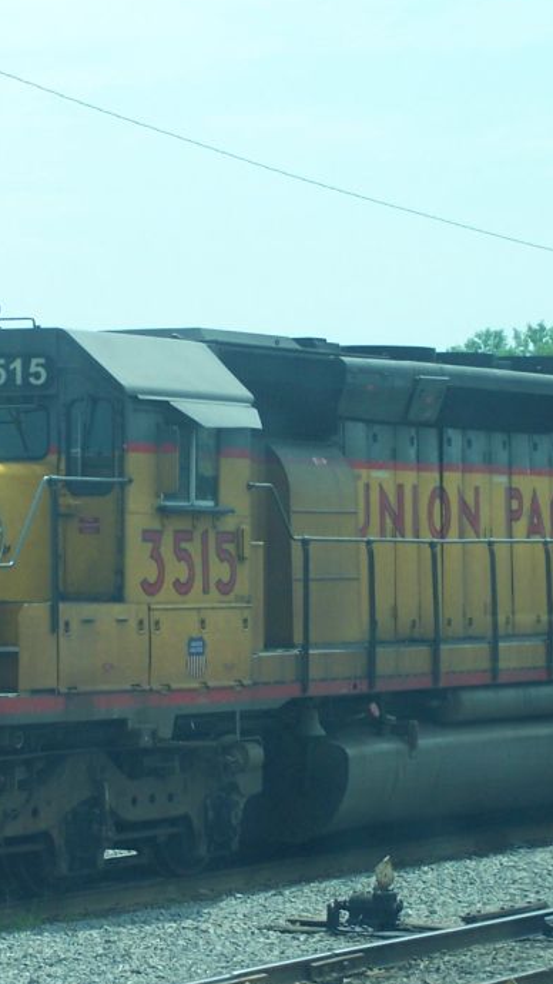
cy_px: 503
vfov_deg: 14.1
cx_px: 157
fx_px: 3963
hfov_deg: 8.0
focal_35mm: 152
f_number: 3.2
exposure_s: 1/500
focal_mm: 15.6
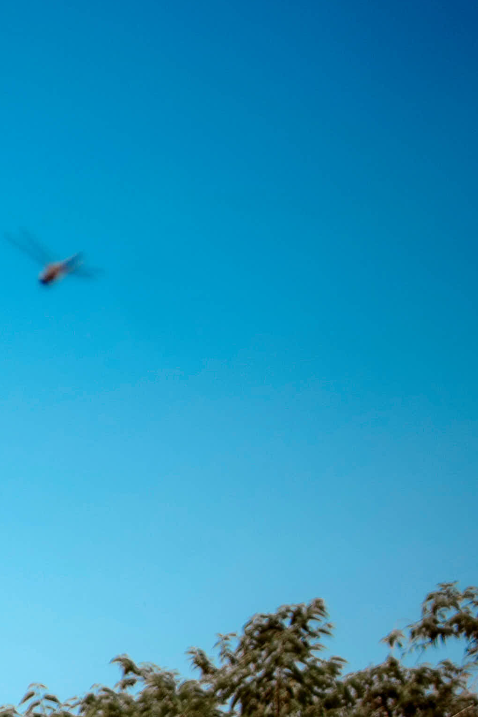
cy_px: 1398
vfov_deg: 13.1
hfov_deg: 9.7
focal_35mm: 137
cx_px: -213
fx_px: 2728
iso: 100
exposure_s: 1/6400
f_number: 1.4
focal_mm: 35
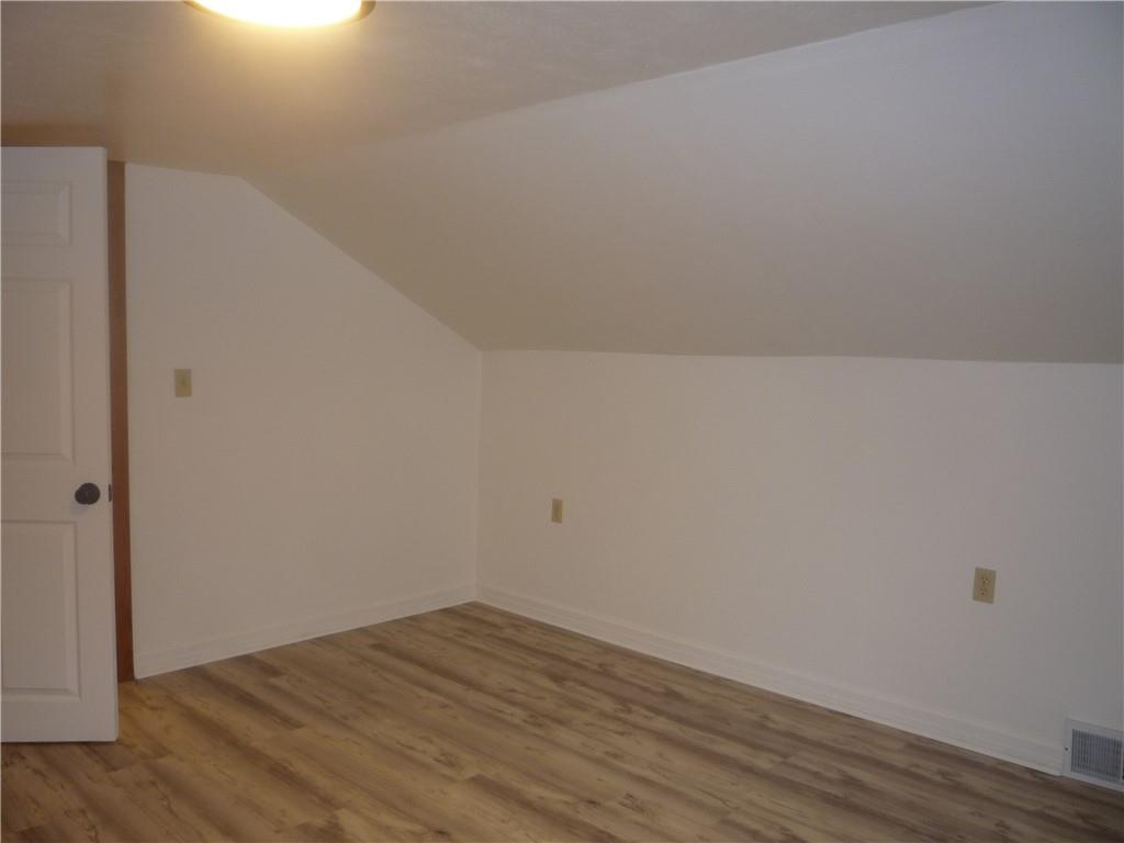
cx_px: 562
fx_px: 974
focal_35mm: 30
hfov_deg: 60.0
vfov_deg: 46.8
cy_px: 422
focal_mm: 5.2
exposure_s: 1/30
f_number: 3.3
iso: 125
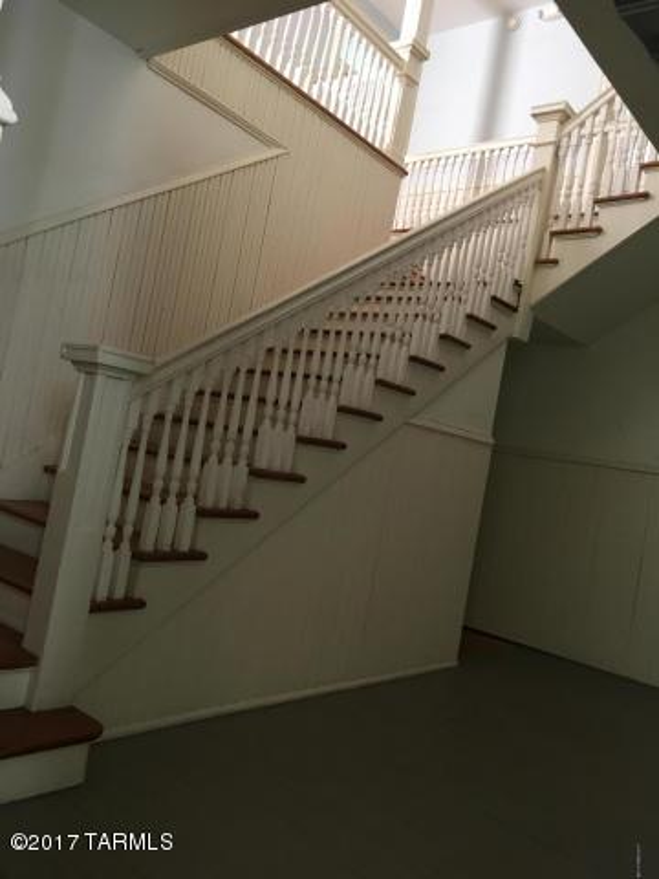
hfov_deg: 48.2
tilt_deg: +1.9
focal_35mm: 29
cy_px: 440
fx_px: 736
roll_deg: -9.7
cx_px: 330
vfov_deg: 61.7
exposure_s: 1/30
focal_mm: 4.15
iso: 100
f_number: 2.2
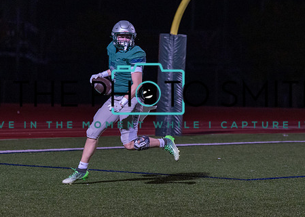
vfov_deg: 6.4
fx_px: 1948
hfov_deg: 9.0
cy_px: 95
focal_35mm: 225
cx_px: 120
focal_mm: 115
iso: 2500
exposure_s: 1/1000
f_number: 2.8
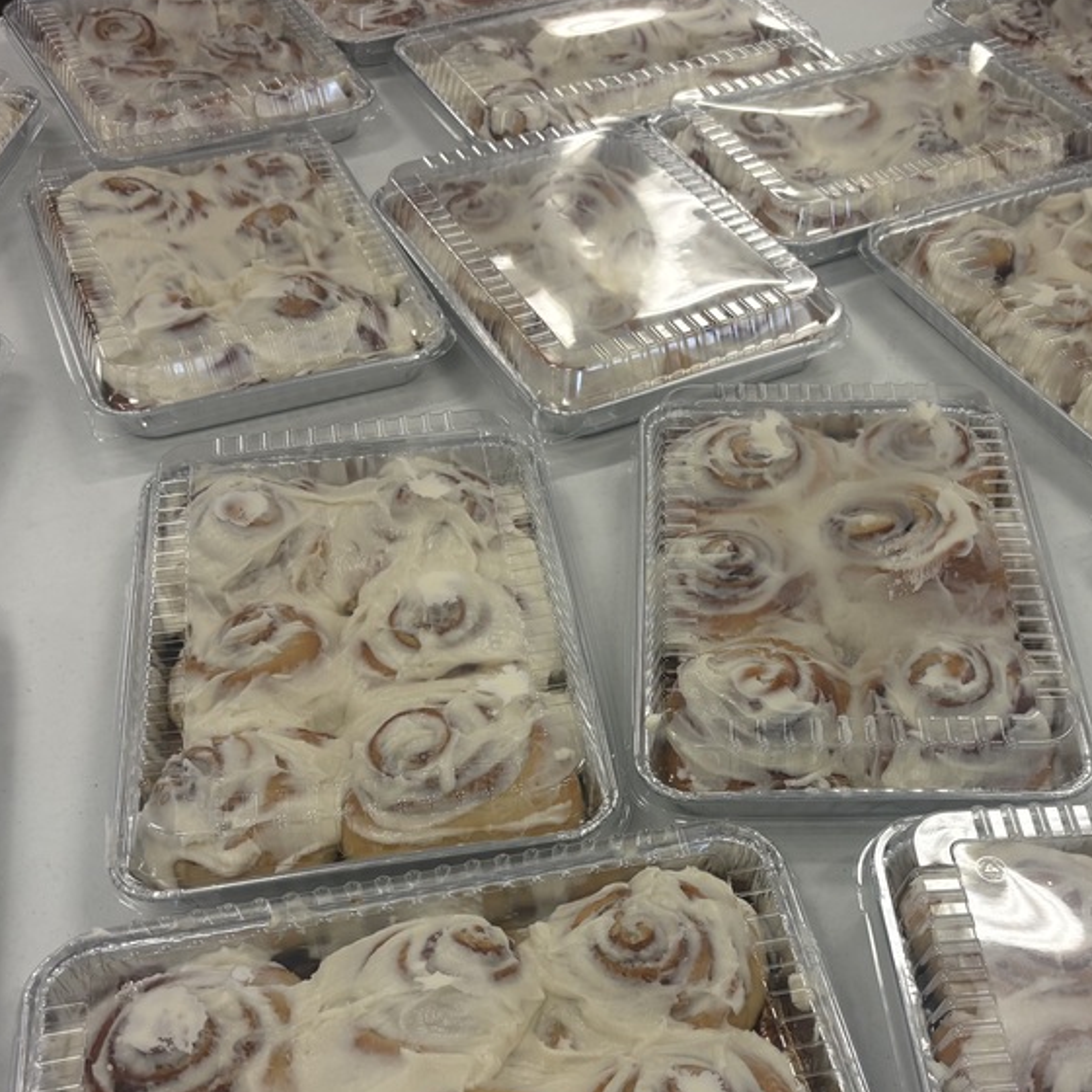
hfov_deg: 39.7
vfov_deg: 39.8
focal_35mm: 42
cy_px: 681
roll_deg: -1.3
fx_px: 1499
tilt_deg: -43.9
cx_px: 708
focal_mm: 5.96
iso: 50
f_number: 1.6
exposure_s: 1/120
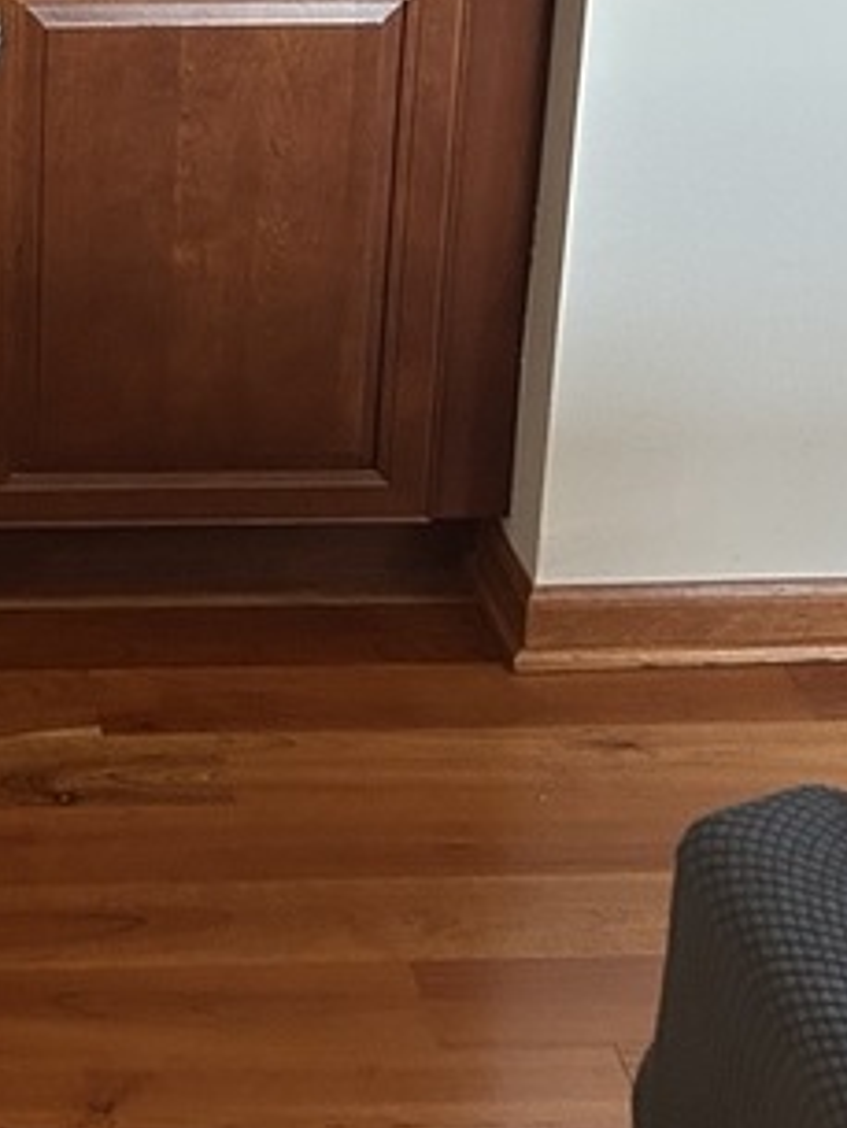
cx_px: -189
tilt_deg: -19.1
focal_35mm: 92
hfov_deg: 15.5
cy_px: -96
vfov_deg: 20.4
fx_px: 2999
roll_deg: +0.4
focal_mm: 5.7
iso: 400
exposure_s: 1/60
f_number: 1.5
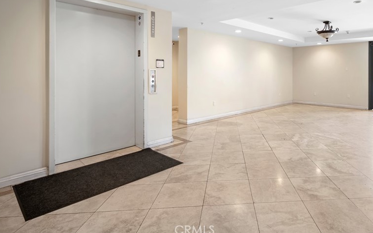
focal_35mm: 22
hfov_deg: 77.4
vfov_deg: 53.4
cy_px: 69
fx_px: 224
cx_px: 245
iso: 125
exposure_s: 1/5
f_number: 8
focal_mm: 16
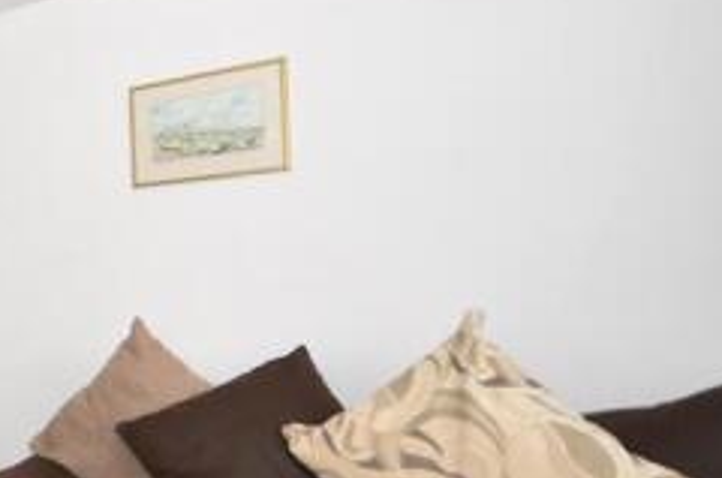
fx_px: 821
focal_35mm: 41
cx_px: -226
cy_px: 271
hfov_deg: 33.7
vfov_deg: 32.5
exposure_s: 1/20
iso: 200
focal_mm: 10
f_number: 5
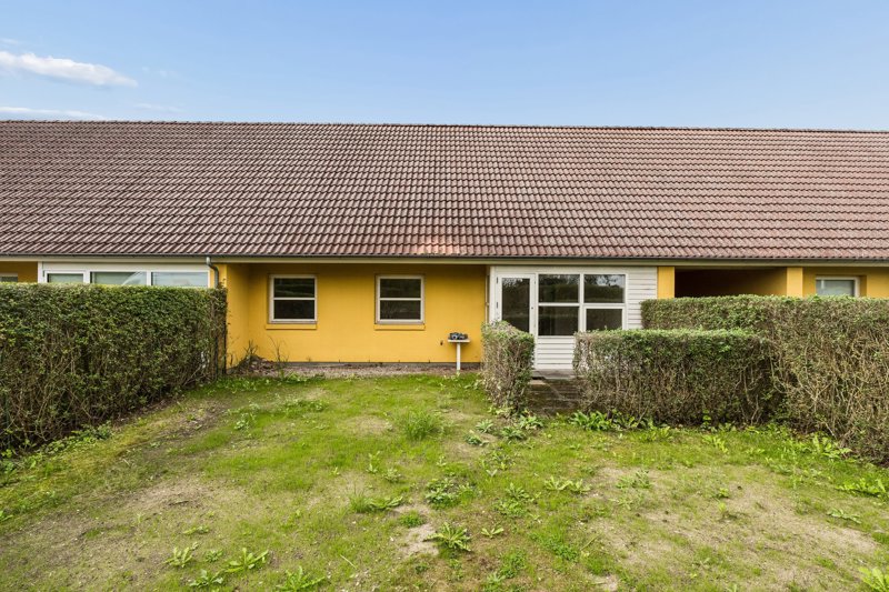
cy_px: 296
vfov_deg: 74.6
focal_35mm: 16
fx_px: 389
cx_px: 444
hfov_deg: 97.6
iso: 250
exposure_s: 1/320
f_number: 8
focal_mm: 10.5
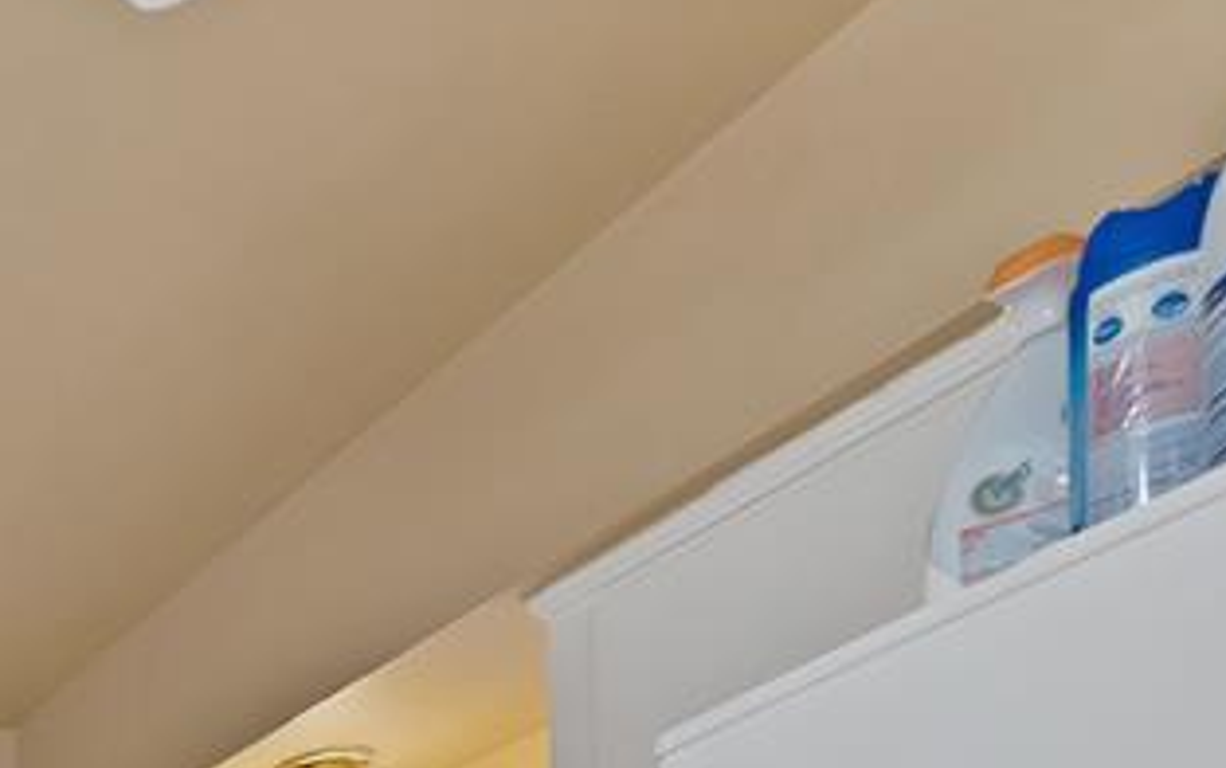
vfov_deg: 22.5
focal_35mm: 40
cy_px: 1301
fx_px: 1337
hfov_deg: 28.9
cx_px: -635
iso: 500
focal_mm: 12
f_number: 9
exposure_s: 1/1.67
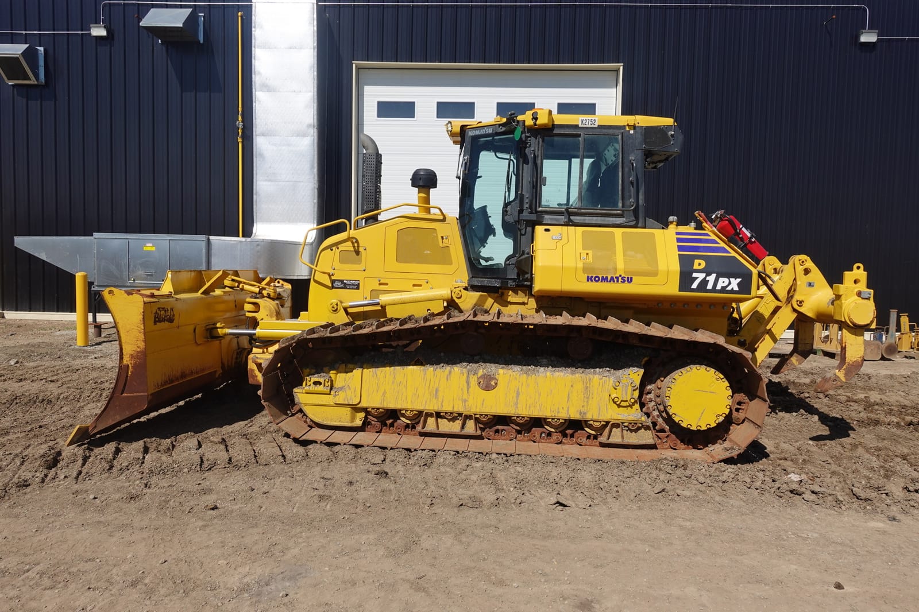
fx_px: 613
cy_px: 306
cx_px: 460
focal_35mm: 24
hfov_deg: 73.8
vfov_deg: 53.1
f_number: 5.6
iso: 125
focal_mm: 9.4
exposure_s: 1/100
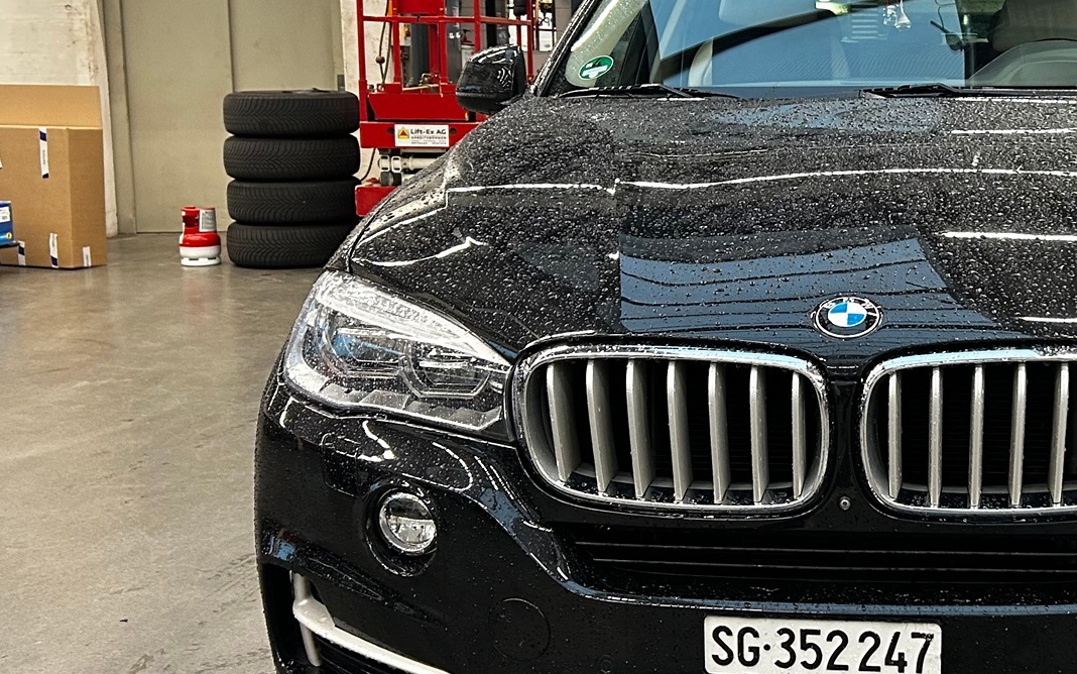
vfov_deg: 24.8
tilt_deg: -7.1
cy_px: 241
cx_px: 860
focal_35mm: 52
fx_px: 1527
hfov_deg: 37.5
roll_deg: +2.2
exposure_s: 1/50
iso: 160
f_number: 1.5
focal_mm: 5.7
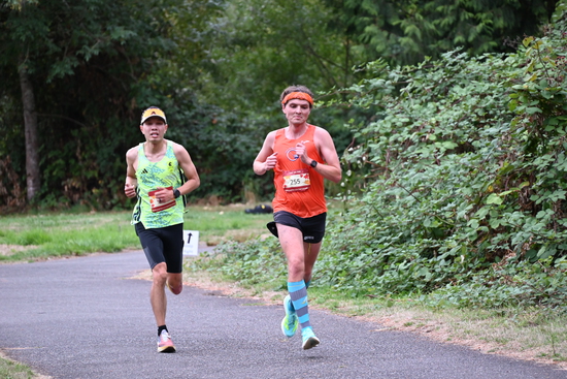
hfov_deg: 10.3
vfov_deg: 6.9
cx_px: 284
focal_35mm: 200
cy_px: 190
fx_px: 3151
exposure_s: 1/250
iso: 2000
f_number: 6.3
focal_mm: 200
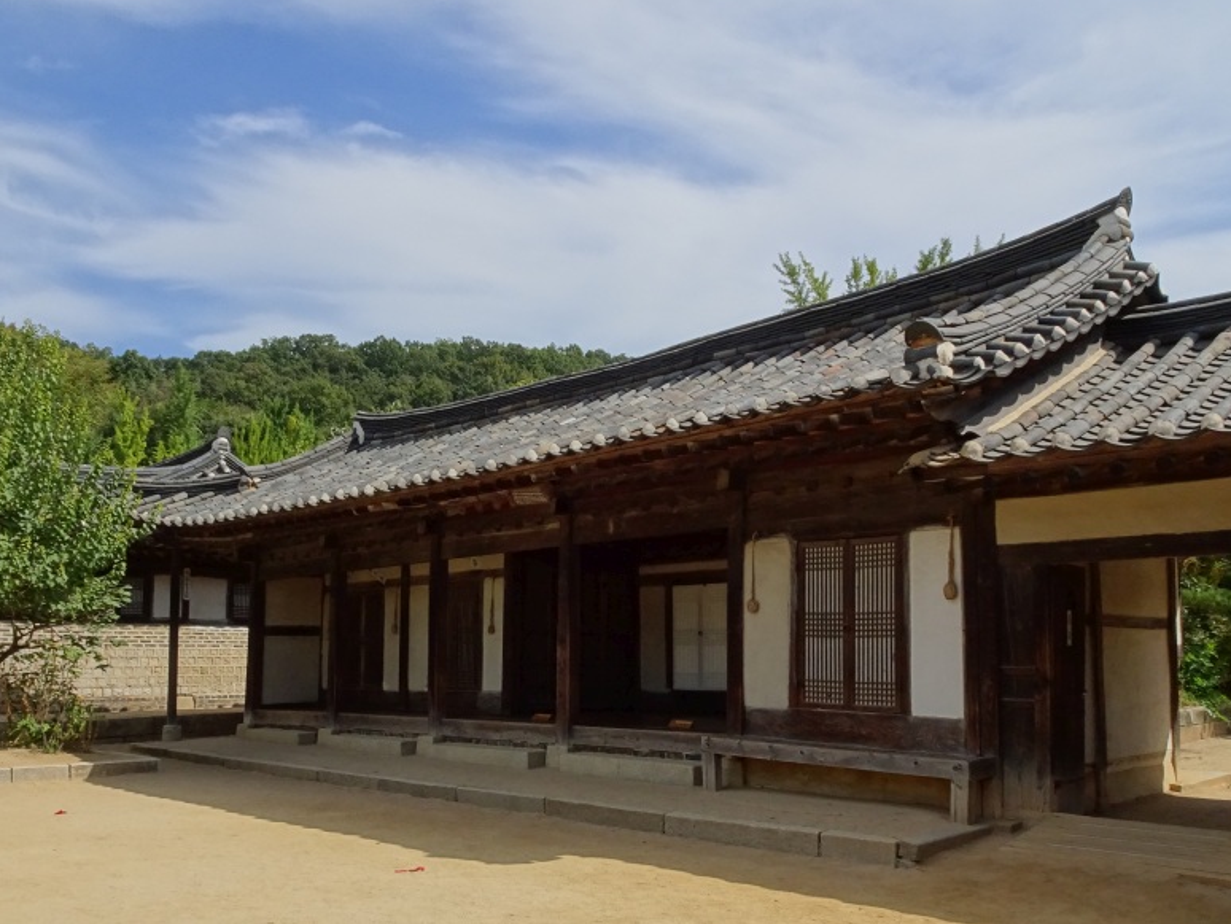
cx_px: 579
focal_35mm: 31
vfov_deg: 45.1
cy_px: 579
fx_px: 1103
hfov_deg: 58.3
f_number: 5
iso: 80
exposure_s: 1/400
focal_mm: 4.1
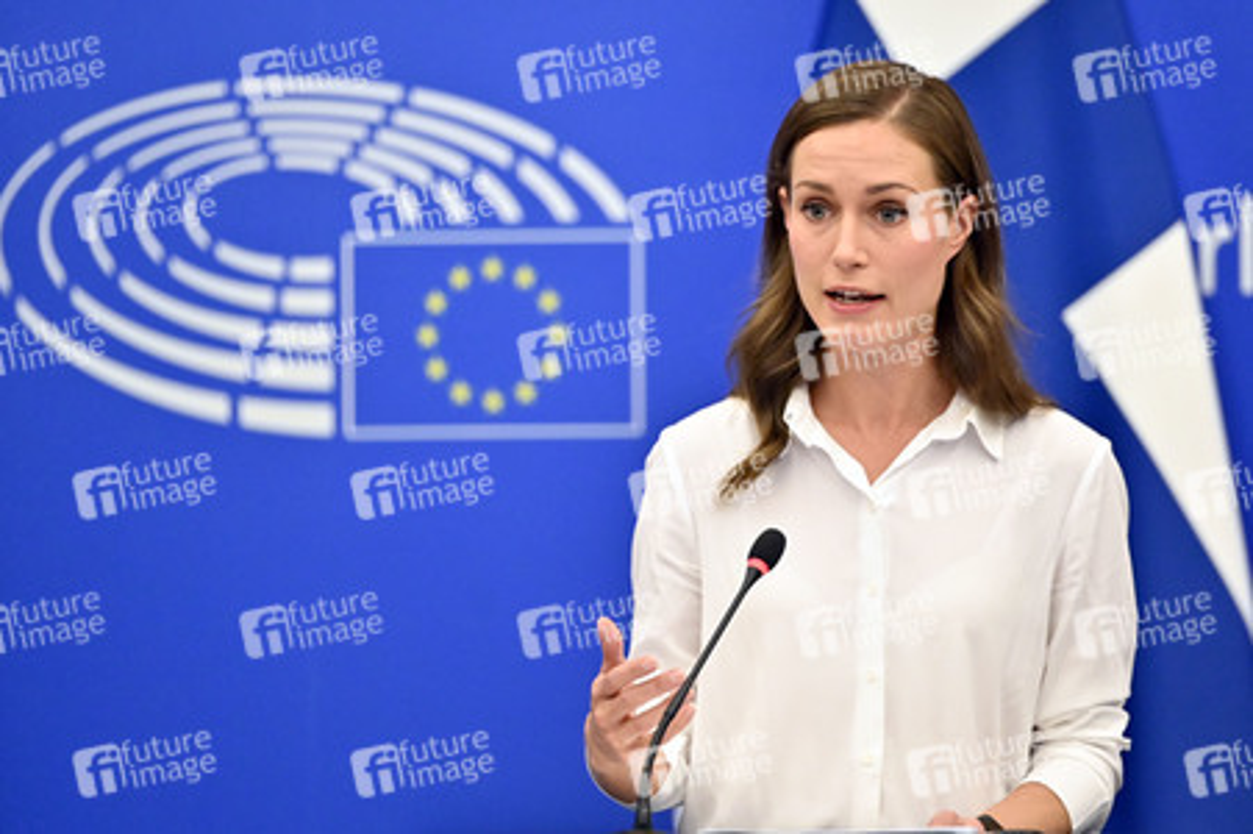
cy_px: 417
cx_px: 626
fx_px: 6434
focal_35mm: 185
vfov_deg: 7.4
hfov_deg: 11.1
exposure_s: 1/800
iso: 5000
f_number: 2.8
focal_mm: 185
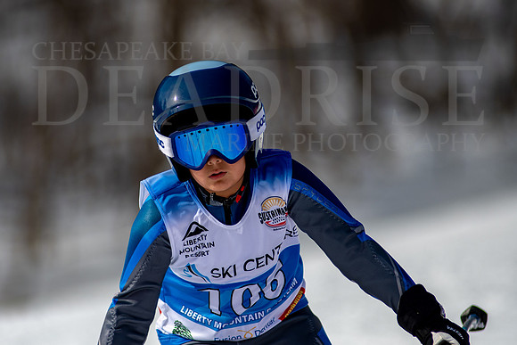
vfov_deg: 2.6
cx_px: 236
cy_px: 144
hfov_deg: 3.9
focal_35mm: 524
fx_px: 7522
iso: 100
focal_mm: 300
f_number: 2.8
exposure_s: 1/6400
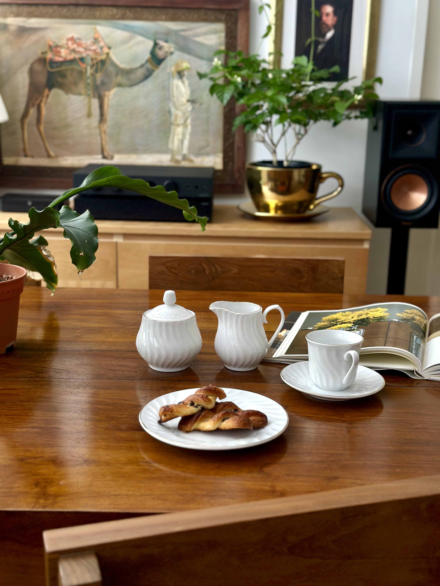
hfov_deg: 30.3
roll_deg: -2.1
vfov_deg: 39.7
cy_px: 293
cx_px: 220
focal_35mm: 48
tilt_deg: -15.3
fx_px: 813
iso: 125
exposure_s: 1/86
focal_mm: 6.86
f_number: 1.78
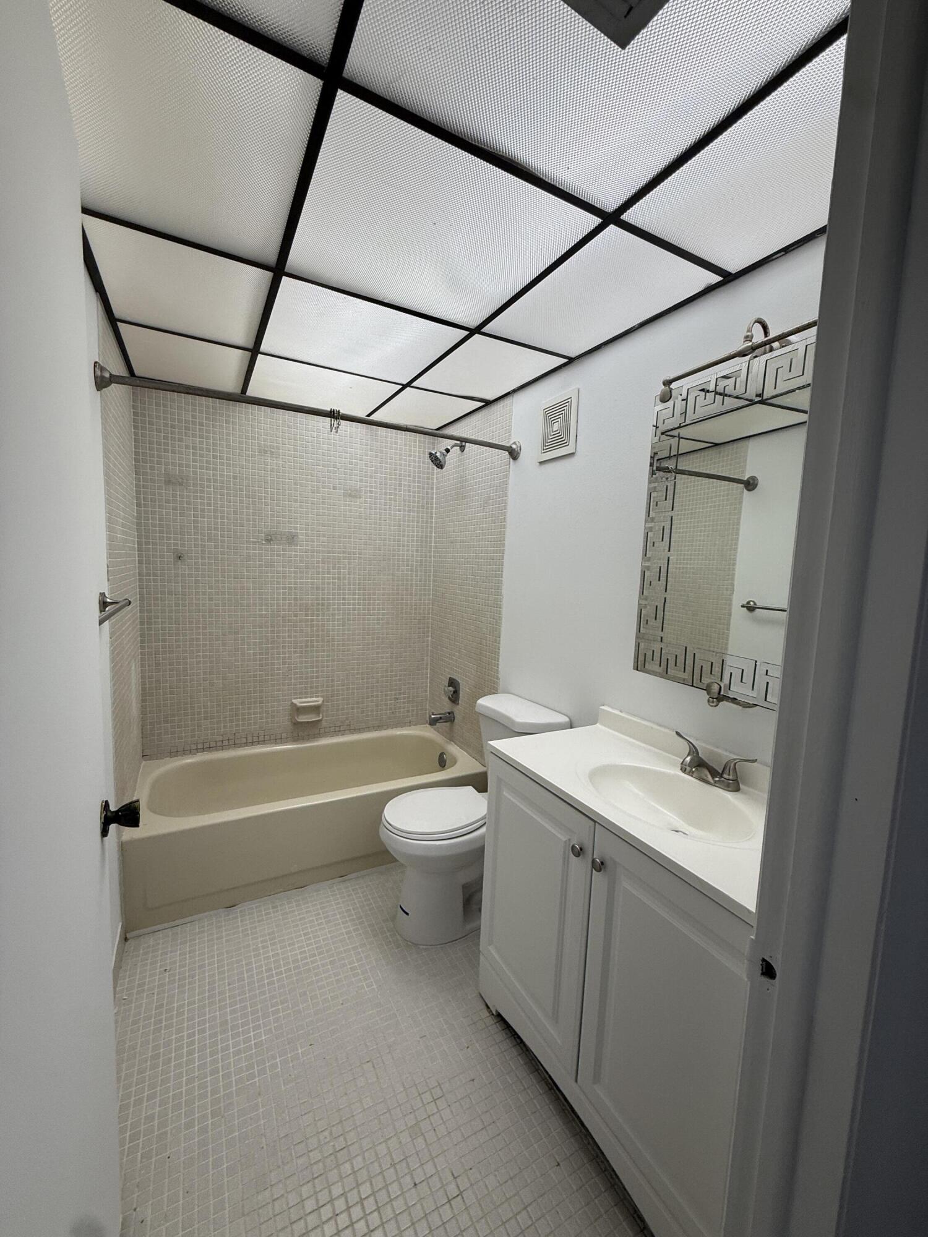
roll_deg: -2.7
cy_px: 618
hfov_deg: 85.7
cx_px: 464
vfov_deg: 102.1
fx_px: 500
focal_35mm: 14
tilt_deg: -5.5
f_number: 2.2
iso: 64
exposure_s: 1/120
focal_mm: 2.22
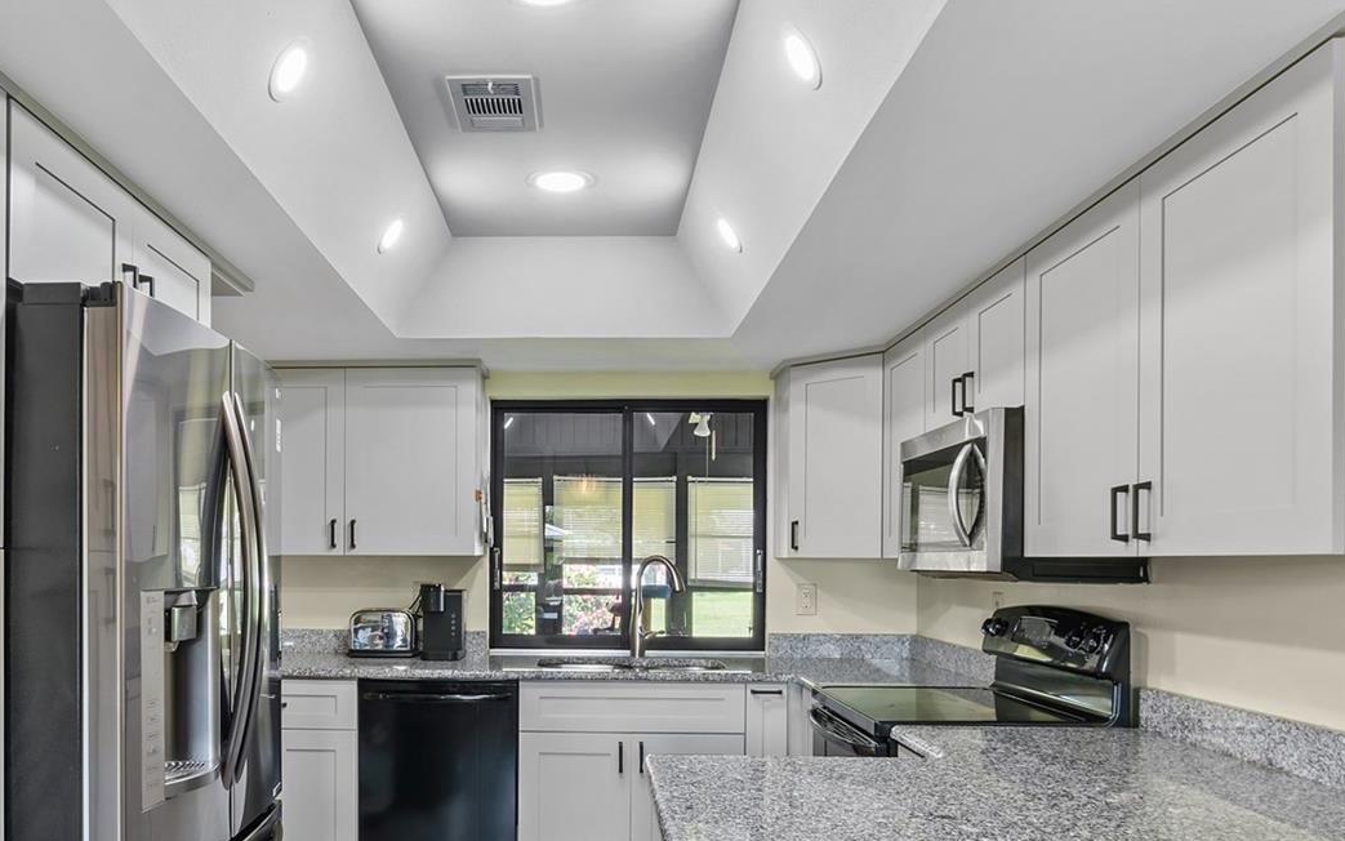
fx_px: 945
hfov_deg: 70.0
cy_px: 542
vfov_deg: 47.4
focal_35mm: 26
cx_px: 524
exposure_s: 2
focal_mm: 11
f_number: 14
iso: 200
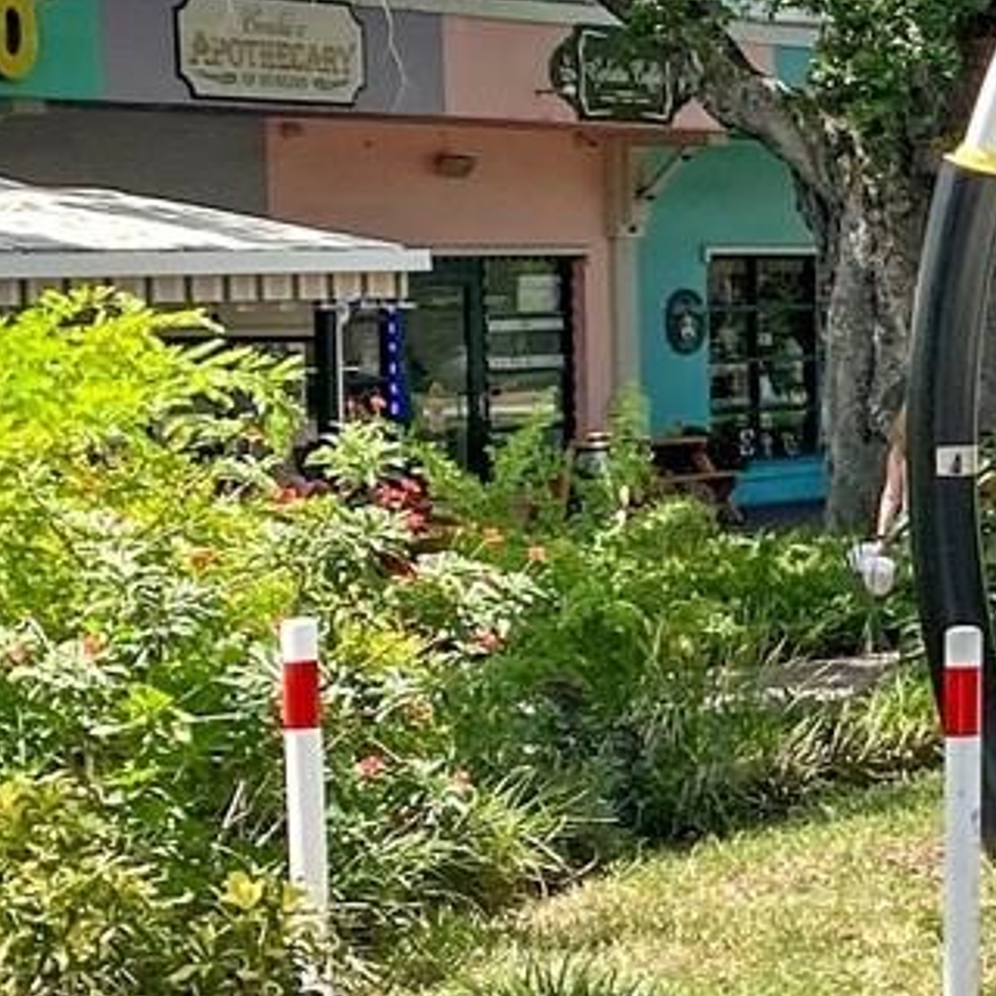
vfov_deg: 15.2
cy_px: 436
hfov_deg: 12.7
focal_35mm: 115
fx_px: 3744
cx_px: 2176
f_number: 1.8
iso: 32
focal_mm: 4.25
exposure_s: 1/1600
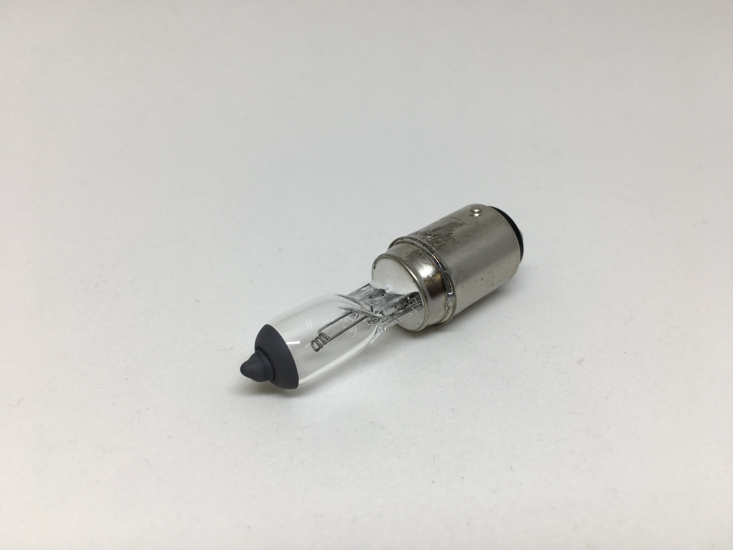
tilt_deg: -36.2
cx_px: 366
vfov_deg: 48.2
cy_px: 275
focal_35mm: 29
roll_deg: -1.0
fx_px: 614
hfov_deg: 61.7
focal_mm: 4.15
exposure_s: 1/142
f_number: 2.2
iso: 25
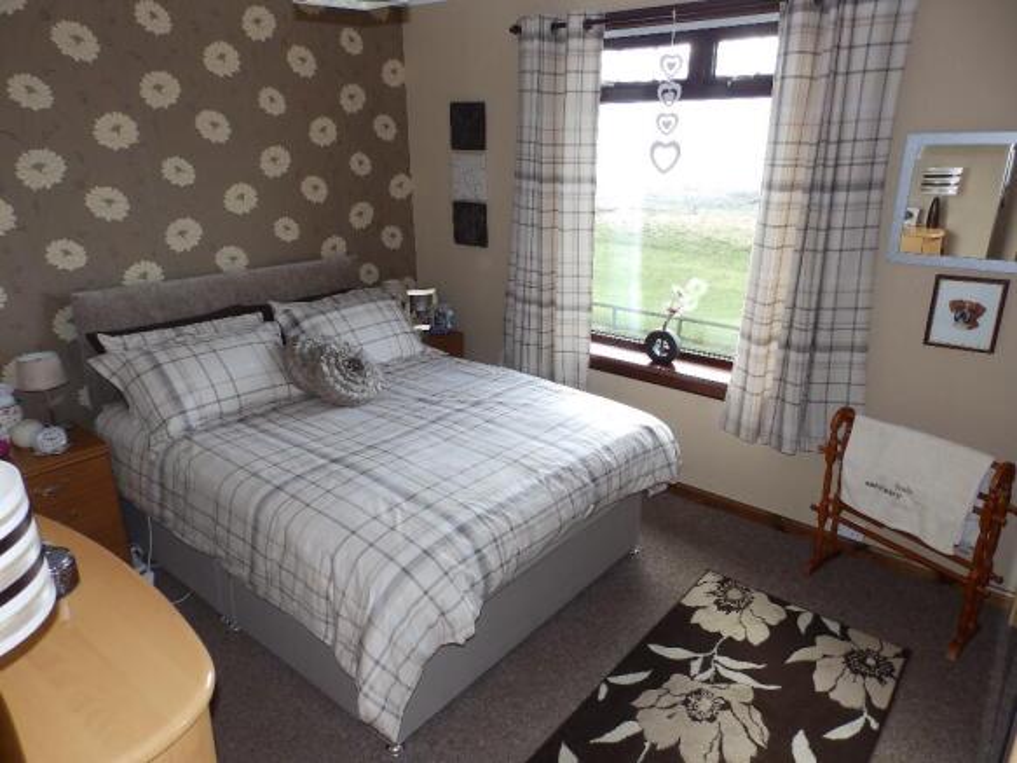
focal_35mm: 22
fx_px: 646
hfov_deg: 76.4
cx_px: 508
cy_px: 382
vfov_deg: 61.1
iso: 80
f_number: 3.4
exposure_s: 1/40
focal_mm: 4
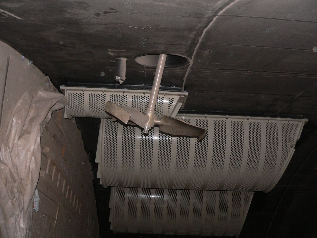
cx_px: 158
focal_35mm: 36
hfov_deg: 51.4
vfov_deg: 39.7
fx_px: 330
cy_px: 119
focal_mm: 6
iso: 200
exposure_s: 1/50
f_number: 2.8
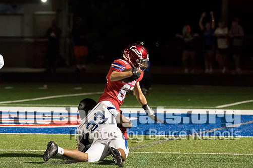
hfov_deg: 5.9
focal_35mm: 349
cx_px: 105
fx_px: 2453
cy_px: 75
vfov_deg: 3.9
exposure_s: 1/1000
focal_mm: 140
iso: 10000
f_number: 2.8
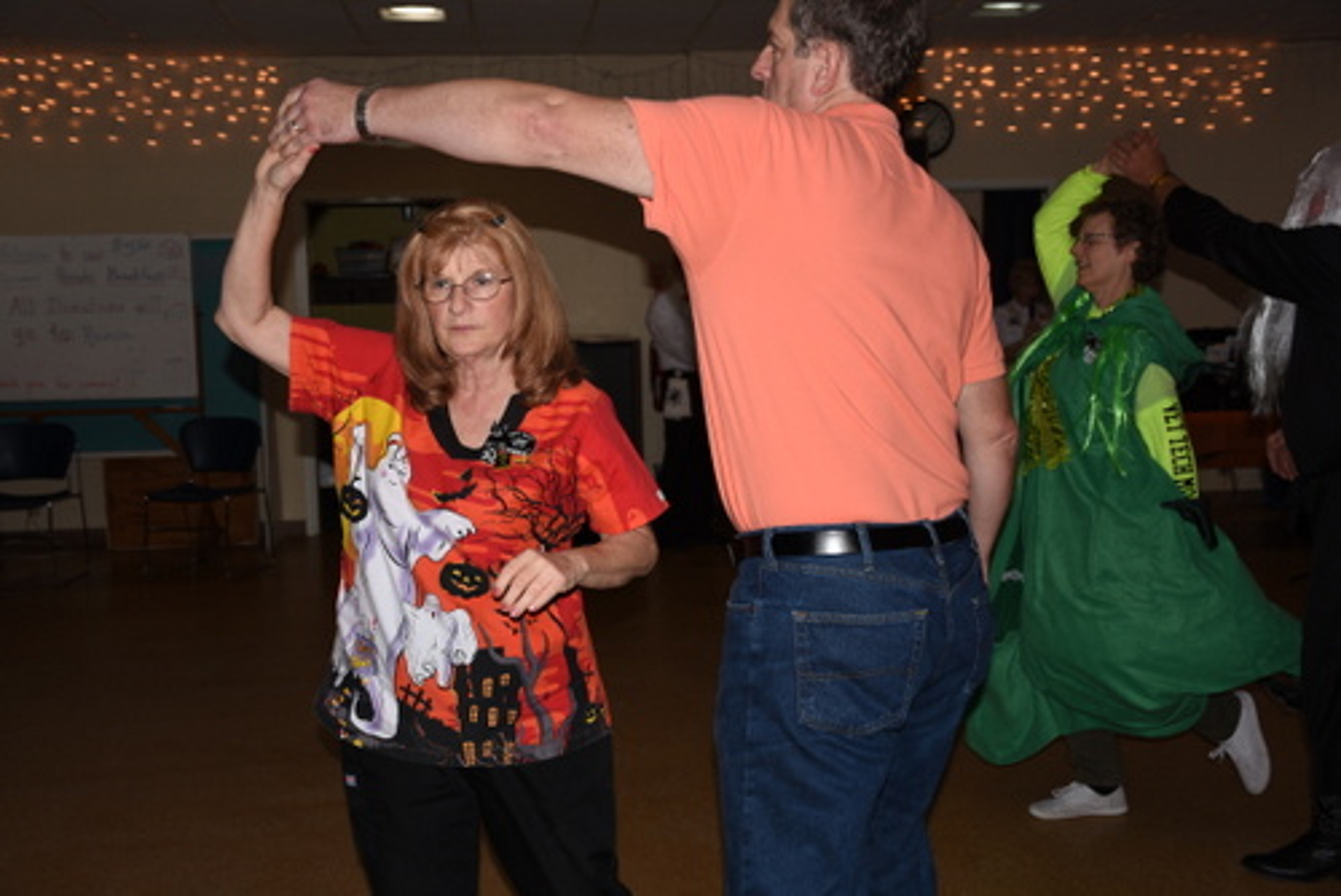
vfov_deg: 33.1
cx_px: 670
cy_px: 448
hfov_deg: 47.9
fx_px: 1509
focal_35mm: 40
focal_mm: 27
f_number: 4
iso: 100
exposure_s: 1/60
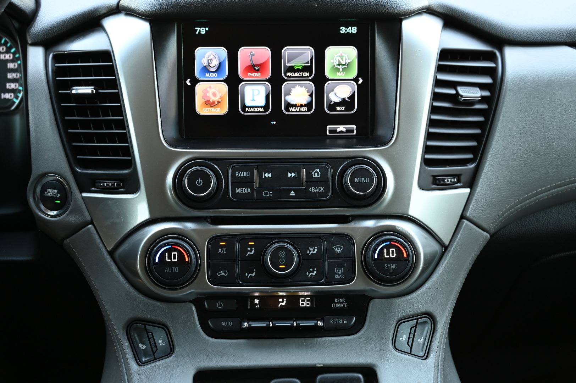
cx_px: 288
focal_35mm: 55
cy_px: 192
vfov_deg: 24.6
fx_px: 879
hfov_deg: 36.3
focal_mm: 55
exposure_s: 1/125
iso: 800
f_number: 4
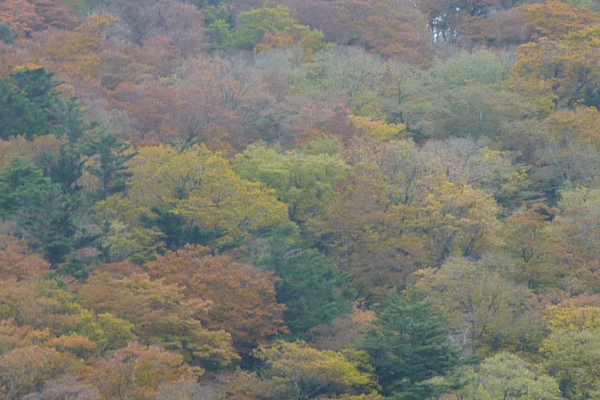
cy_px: 257
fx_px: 3882
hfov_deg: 8.8
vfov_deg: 5.9
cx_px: 192
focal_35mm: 233
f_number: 4.1
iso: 100
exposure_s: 1/40
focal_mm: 11
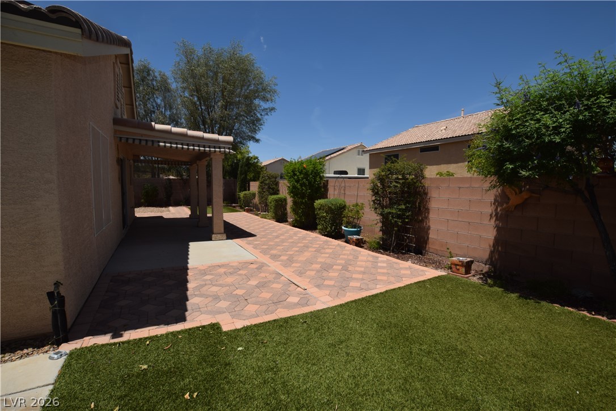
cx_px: 308
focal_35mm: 15
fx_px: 257
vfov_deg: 77.3
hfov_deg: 100.4
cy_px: 206
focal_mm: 10
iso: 100
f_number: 11
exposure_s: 1/200
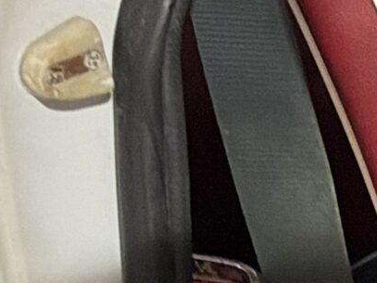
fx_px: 1644
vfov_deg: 9.8
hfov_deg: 9.7
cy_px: 67
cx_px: 1176
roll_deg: +0.0
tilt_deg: -21.3
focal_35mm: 151
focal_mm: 6.76
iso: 800
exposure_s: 1/25
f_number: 1.78
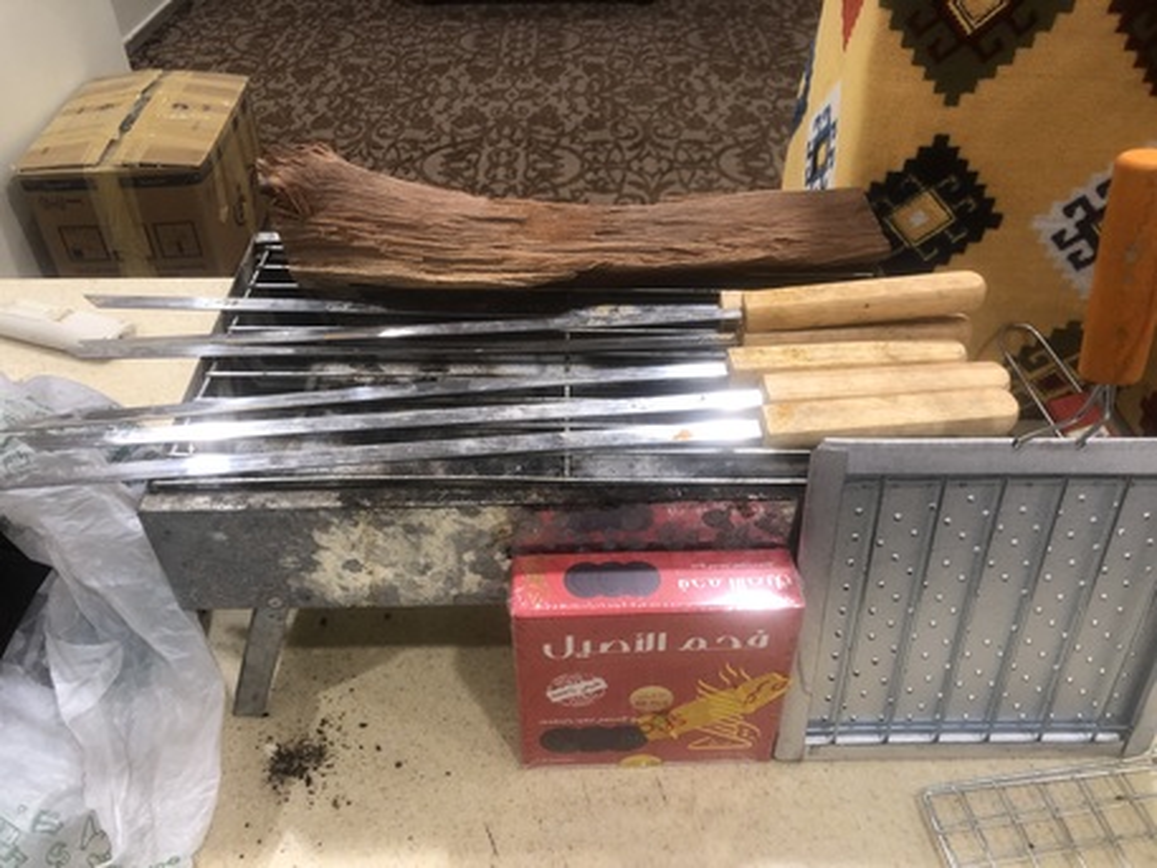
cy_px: 434
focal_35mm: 28
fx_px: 936
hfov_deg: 63.4
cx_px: 578
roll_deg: +1.8
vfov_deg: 49.8
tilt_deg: -38.1
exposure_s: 1/20
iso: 40
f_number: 1.8
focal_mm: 4
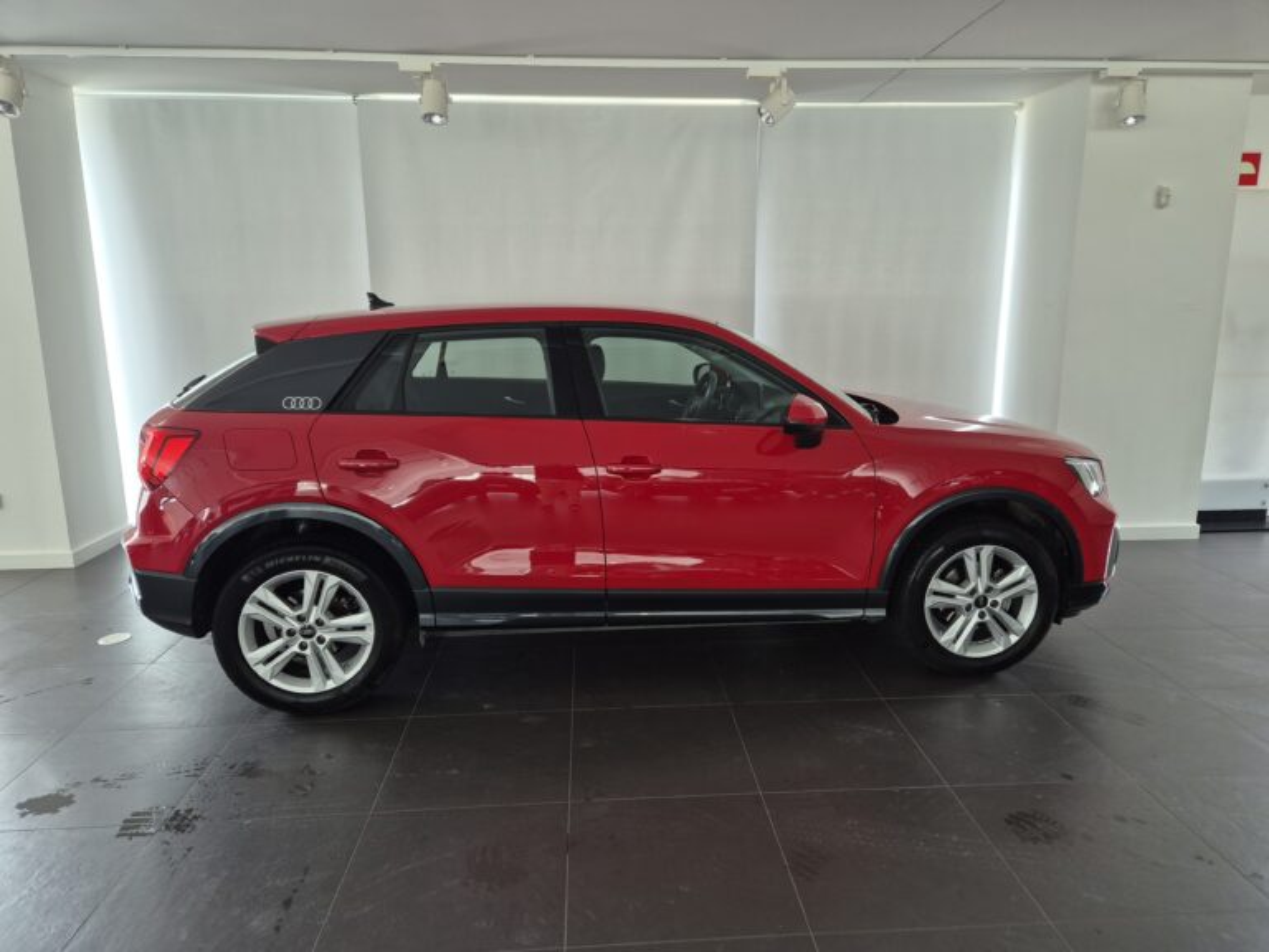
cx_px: 634
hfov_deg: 73.9
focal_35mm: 23
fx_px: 843
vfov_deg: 58.9
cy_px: 476
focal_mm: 5.4
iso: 250
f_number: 1.8
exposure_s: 1/100
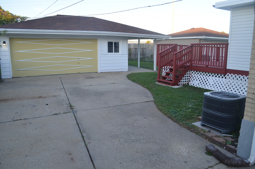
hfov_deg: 62.0
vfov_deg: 43.4
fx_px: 212
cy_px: 84
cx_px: 128
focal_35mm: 30
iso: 200
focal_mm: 20
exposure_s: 1/125
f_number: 5.6
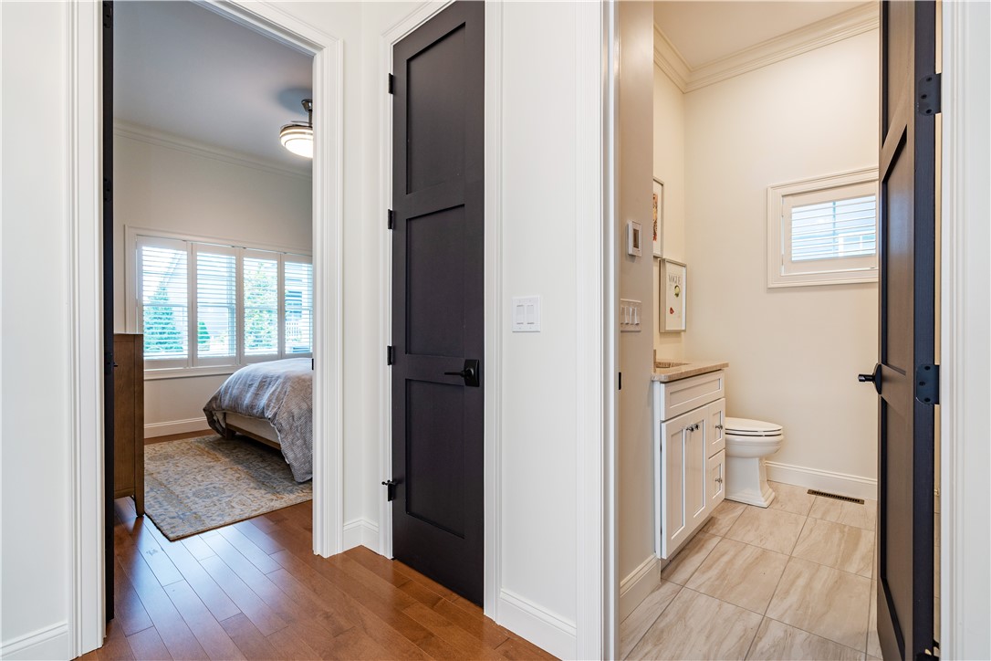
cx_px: 496
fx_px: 440
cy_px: 330
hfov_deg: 96.7
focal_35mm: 16
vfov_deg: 73.7
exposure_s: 1/5
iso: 100
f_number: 6.3
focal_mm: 16
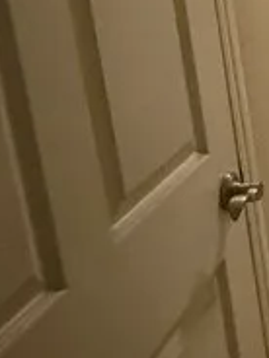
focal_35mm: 78
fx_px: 808
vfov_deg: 24.5
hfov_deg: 16.2
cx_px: 468
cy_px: 54
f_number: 2.2
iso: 640
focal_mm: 2.22
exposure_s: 1/60
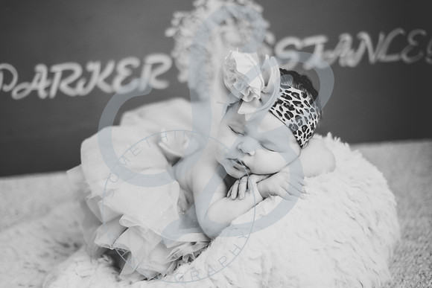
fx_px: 600
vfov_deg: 27.0
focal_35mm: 50
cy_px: 144
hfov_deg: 39.6
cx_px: 216
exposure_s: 1/125
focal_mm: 50
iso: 1250
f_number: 1.8
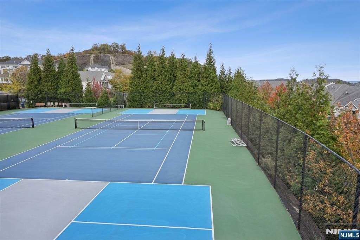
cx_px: 180
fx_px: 220
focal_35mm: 22
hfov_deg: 78.6
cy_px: 120
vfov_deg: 57.2
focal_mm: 22
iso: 1000
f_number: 8
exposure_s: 1/640
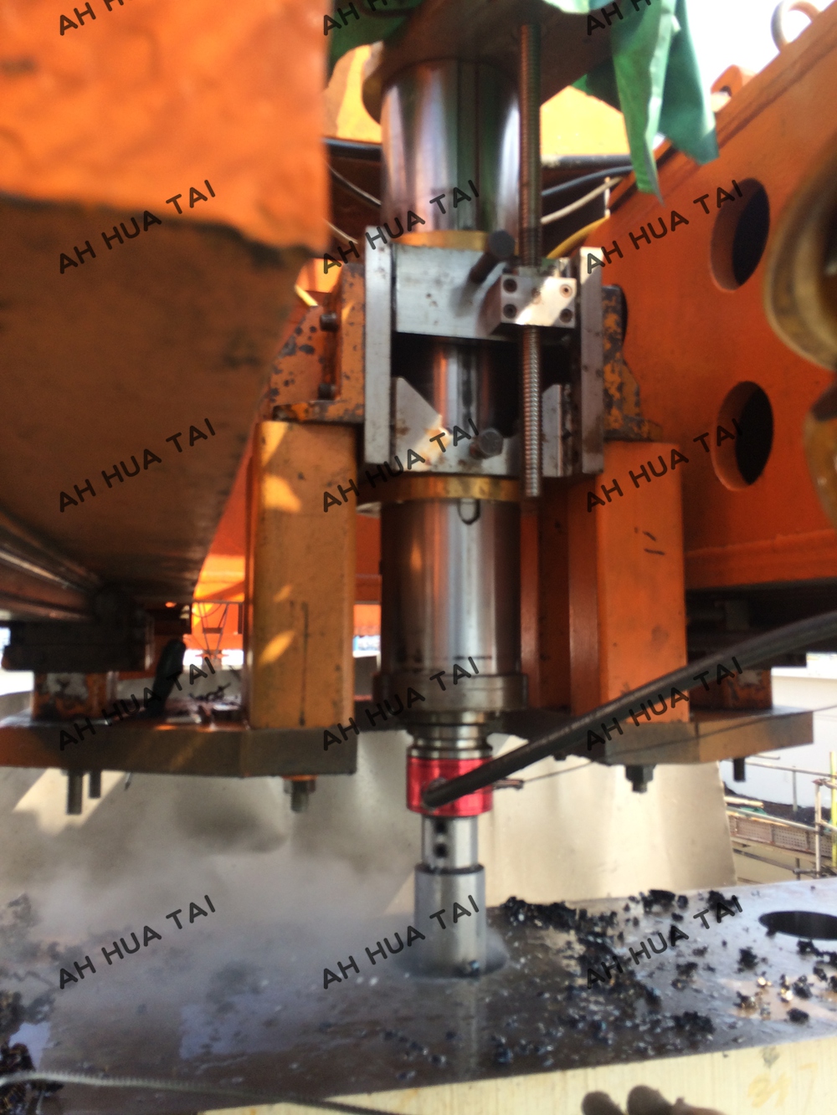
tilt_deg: +2.7
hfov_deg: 48.2
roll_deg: +1.2
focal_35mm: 29
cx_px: 418
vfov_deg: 61.7
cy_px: 558
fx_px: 935
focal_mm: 4.15
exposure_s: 1/366
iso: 32
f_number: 2.2
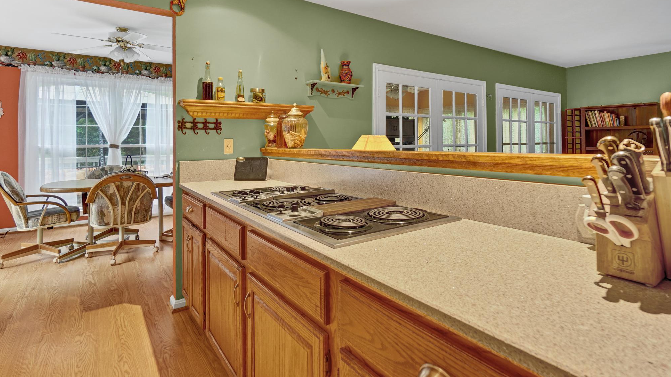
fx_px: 285
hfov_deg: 99.4
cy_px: 186
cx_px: 333
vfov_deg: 67.1
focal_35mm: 16
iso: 200
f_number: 4
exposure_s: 1/2.5
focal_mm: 10
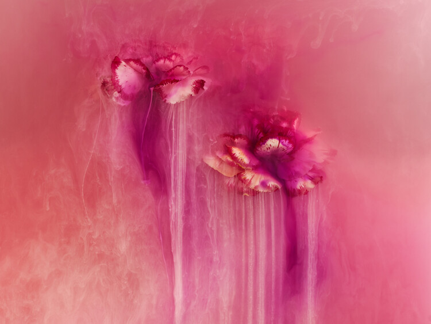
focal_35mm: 180
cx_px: 216
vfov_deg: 8.3
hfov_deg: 11.0
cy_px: 162
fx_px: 2242
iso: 200
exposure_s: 1/125
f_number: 18
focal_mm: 90
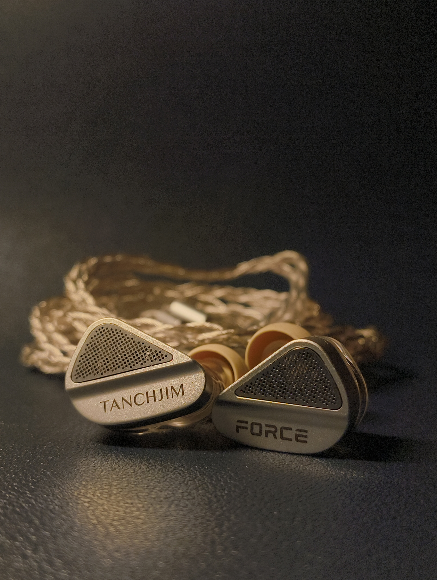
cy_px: 290
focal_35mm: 50
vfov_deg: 38.1
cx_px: 218
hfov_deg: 29.2
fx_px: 840
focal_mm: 5.56
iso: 100
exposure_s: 1/40
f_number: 1.87
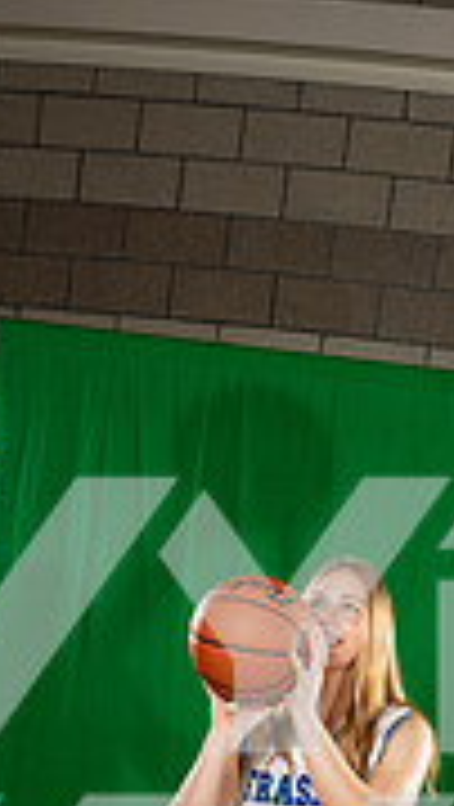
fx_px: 1238
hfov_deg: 20.4
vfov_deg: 31.0
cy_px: 937
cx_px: 396
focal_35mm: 58
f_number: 8
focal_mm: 22
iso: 250
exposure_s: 1/250
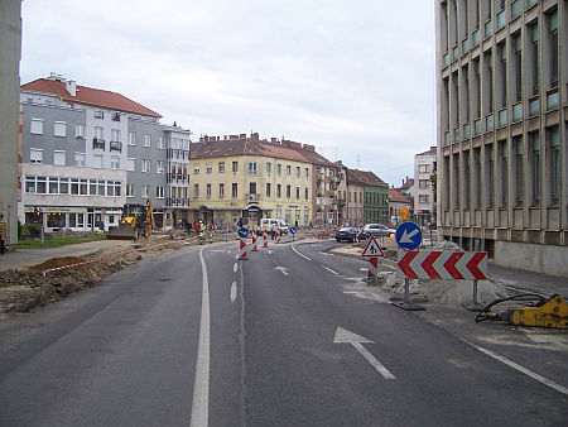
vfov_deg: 41.8
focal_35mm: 34
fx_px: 558
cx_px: 284
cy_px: 214
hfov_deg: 53.9
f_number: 2.7
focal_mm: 5.6
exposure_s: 1/250
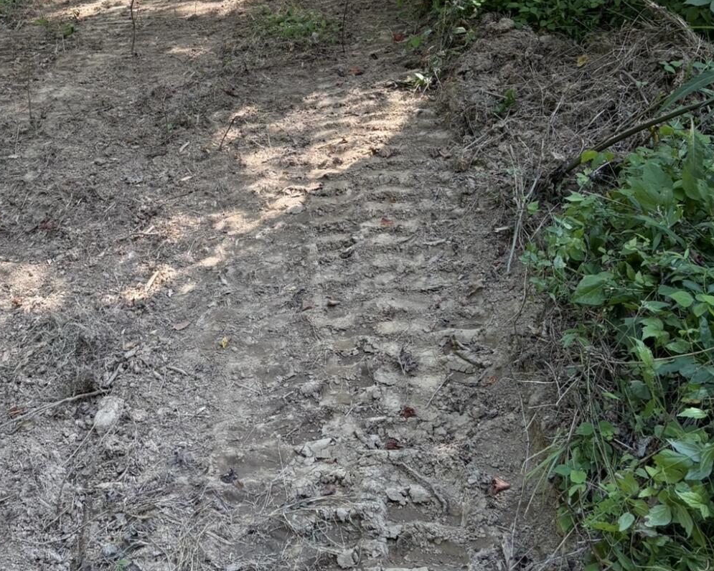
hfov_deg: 36.4
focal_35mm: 51
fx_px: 1078
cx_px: 256
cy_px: -66
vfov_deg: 27.1
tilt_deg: -8.2
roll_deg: -0.4
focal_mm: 5.96
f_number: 1.6
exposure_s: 1/667
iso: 64
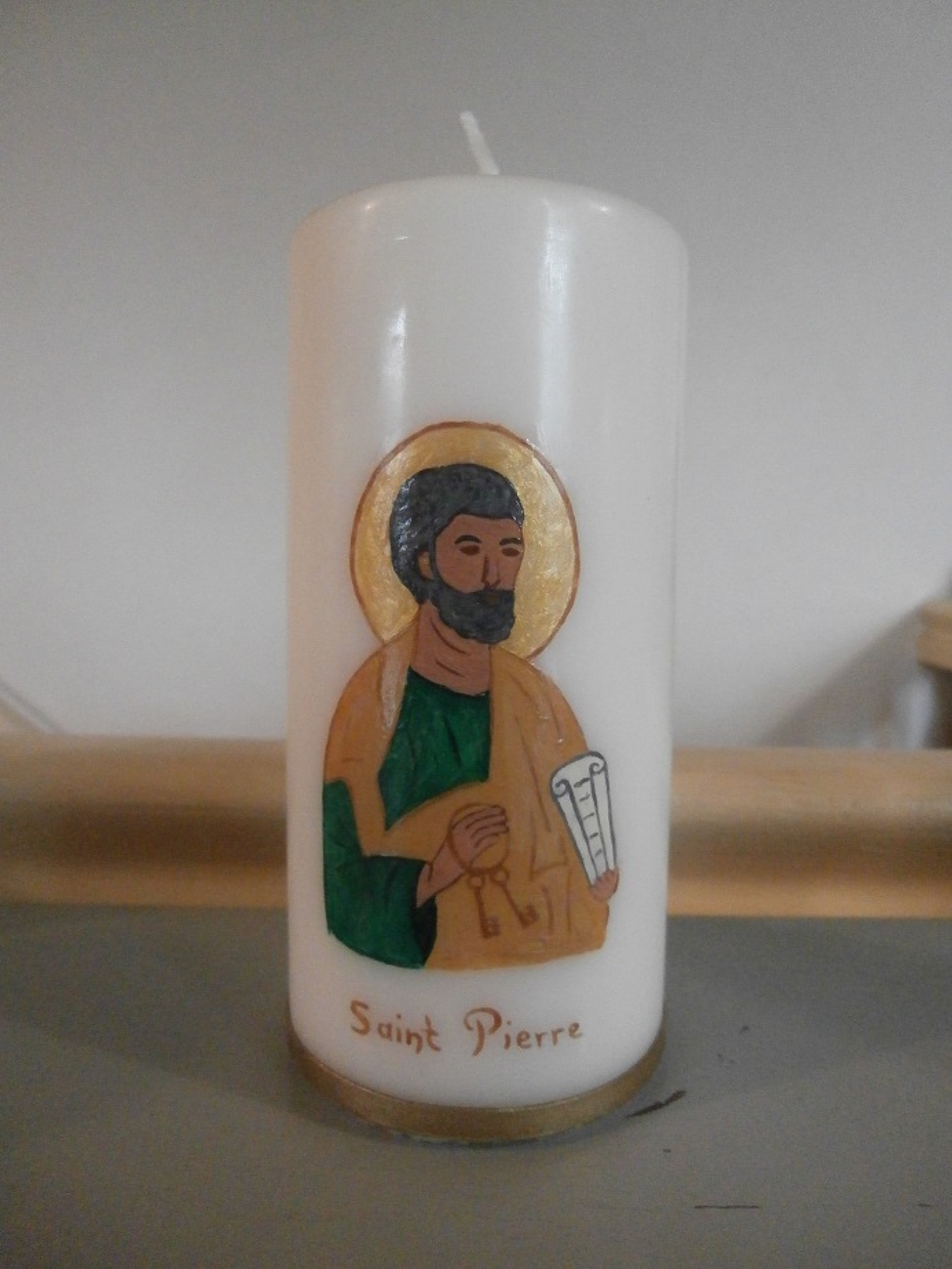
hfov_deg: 56.8
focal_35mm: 24
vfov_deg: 71.6
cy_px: 634
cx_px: 476
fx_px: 880
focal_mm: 4.2
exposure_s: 1/50
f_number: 3
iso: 800
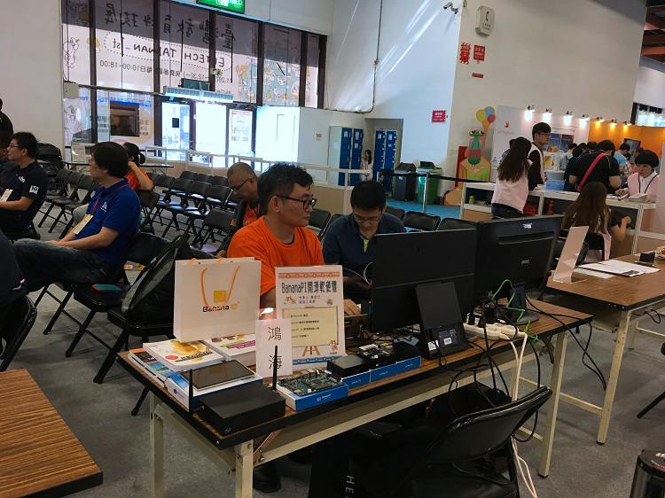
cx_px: 332
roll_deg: -3.7
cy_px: 249
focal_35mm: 29
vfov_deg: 48.2
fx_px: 557
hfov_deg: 61.7
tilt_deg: -10.1
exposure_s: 1/30
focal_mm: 4.15
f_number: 2.2
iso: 40
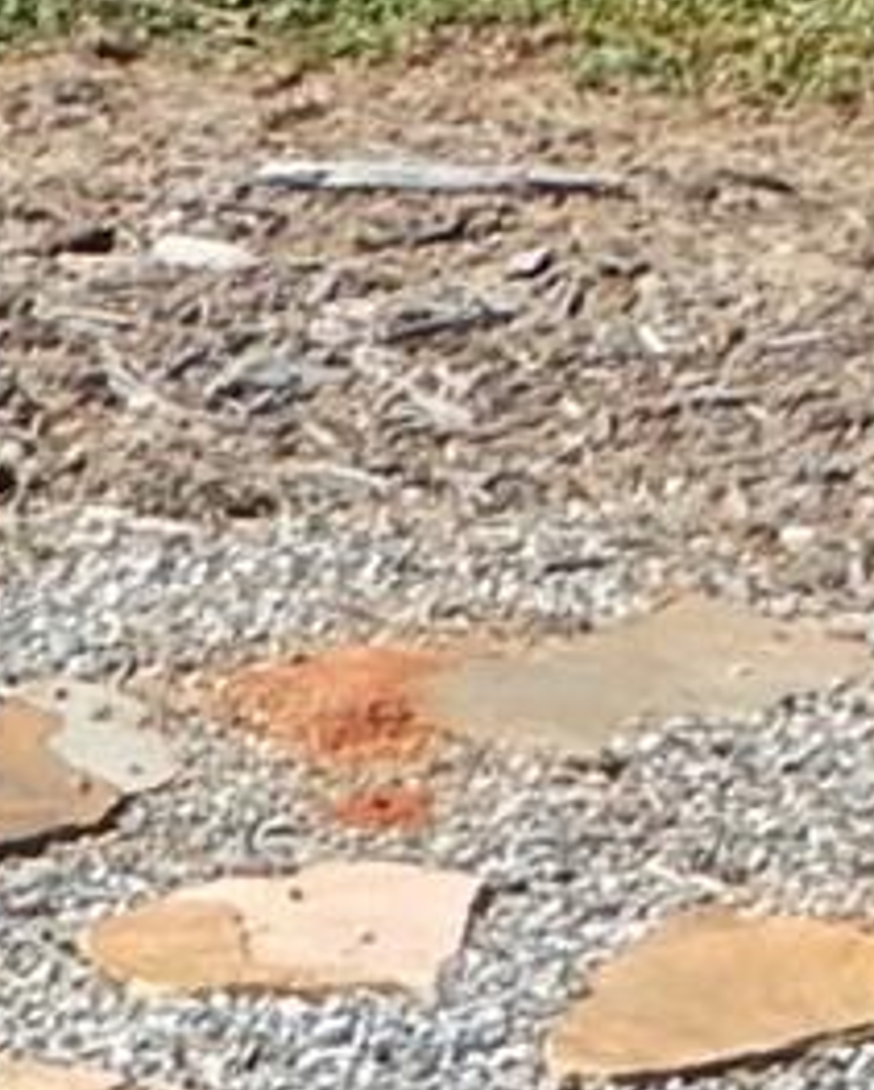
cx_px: -1918
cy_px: 1380
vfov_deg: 2.7
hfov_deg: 2.2
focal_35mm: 706
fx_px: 22788
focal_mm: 16.6
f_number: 4.4
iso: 125
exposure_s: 1/500
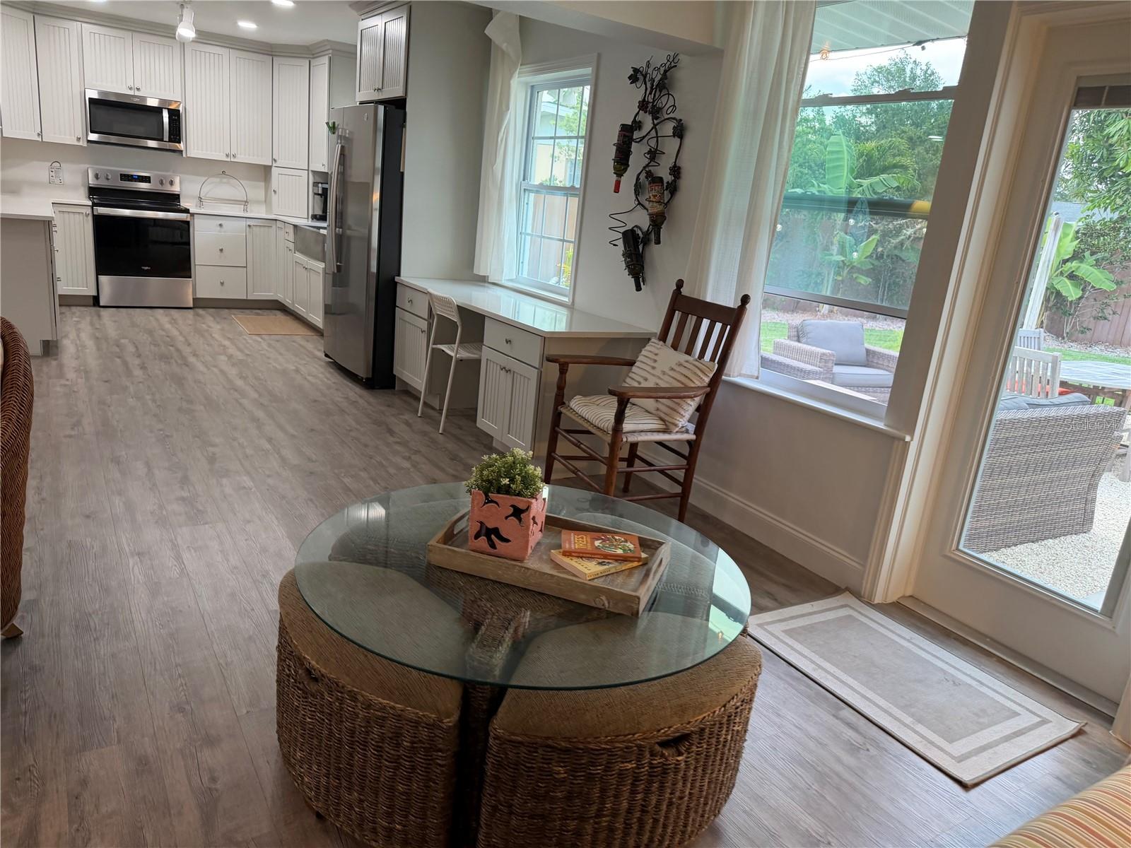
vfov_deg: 56.8
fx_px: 784
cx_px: 566
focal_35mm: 24
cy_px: 424
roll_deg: -6.2
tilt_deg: -19.5
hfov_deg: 71.6
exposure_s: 1/120
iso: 200
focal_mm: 6.76
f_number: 1.78
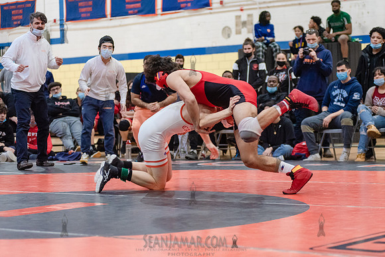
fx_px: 941
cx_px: 203
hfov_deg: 23.1
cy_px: 128
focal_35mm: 88
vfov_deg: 15.5
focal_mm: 80
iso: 4000
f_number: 3.5
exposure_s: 1/400
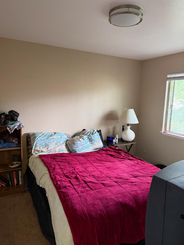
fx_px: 170
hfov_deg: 56.8
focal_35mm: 24
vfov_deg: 71.6
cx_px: 92
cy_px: 122
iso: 500
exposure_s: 1/60
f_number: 1.78
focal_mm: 6.76
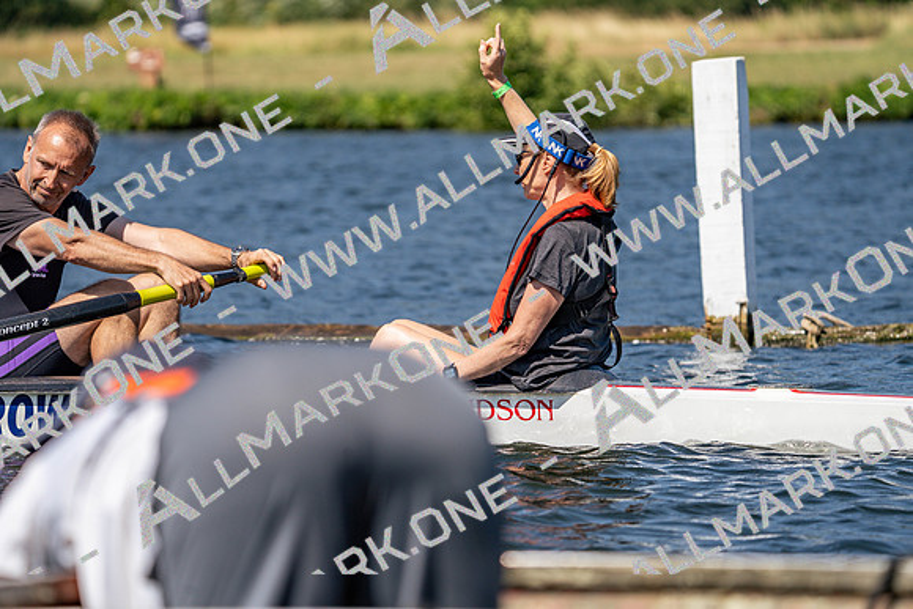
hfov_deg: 7.3
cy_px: 304
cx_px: 456
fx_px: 7153
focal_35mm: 282
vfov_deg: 4.9
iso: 200
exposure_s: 1/2000
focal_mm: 282
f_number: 5.6
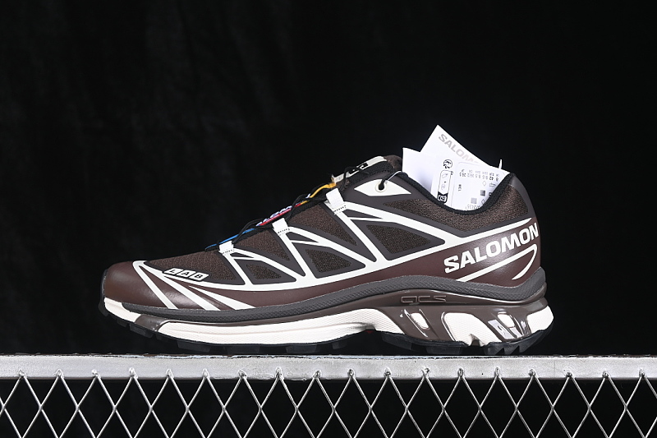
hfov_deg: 27.0
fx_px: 1368
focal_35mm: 75
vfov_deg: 18.2
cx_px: 328
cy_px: 219
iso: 160
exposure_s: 1/60
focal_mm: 50
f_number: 6.3
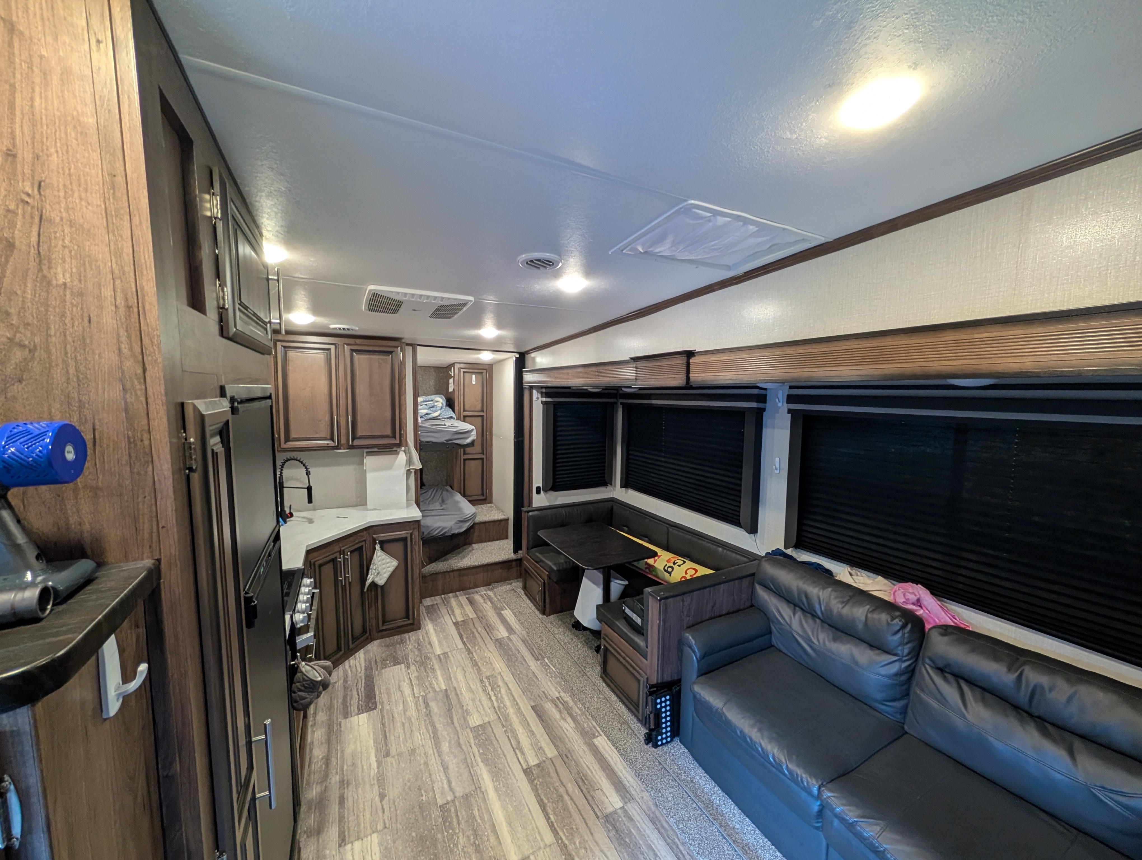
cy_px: 430
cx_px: 571
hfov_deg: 110.5
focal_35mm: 12
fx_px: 396
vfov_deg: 94.6
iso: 148
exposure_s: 1/38.5
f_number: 1.7
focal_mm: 2.02
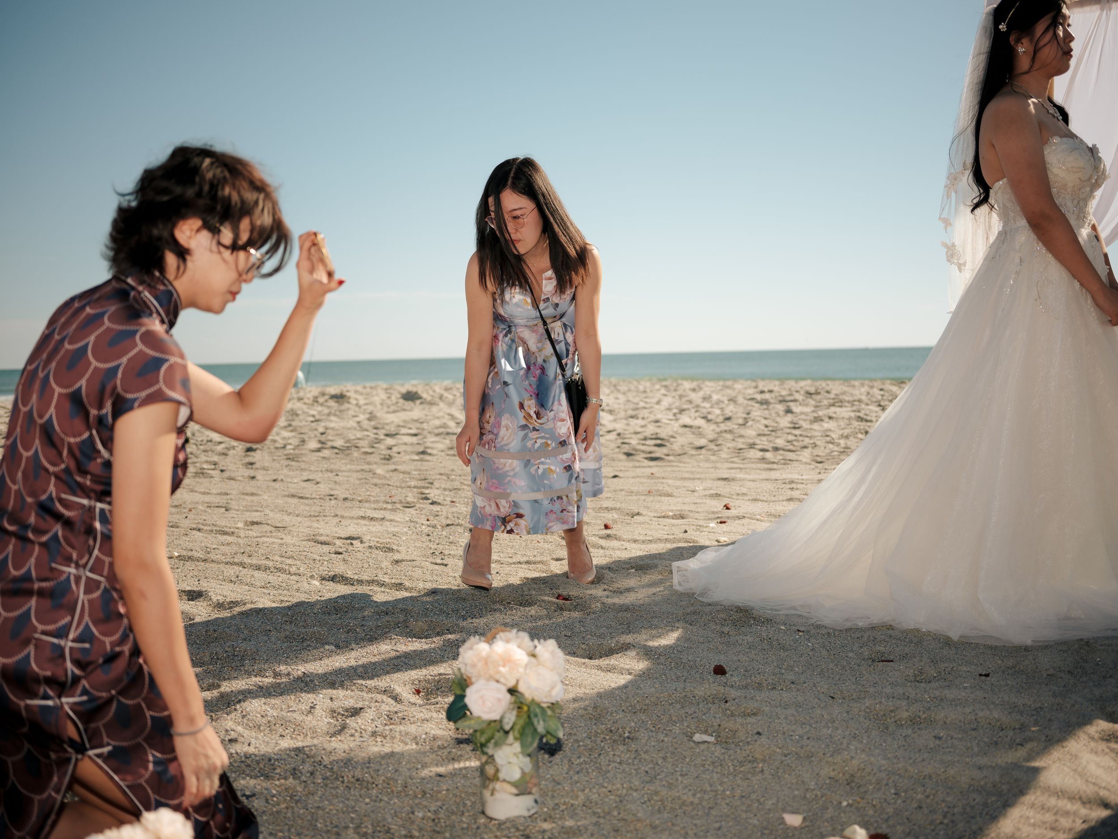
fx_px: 1292
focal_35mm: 40
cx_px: 559
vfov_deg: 36.0
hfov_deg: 46.8
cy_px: 420
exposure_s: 1/1600
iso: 160
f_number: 3.5
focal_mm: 50
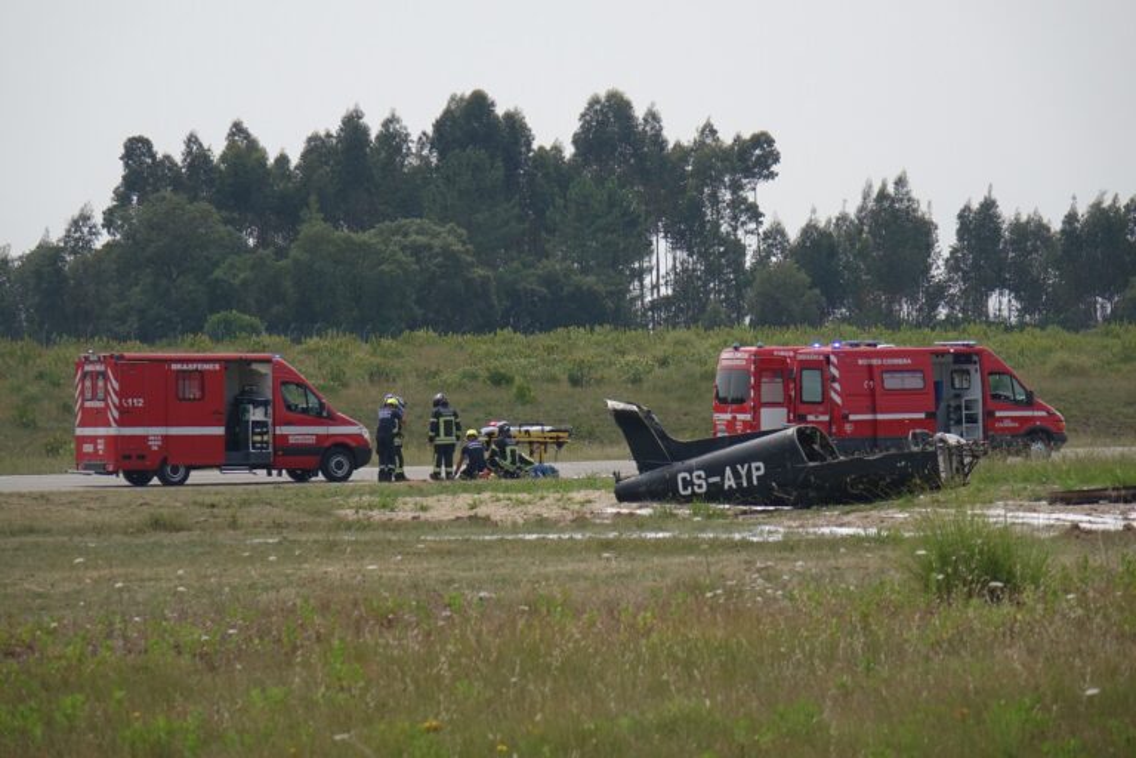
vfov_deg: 6.9
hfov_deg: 10.3
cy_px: 379
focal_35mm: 200
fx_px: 6311
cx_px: 568
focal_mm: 73.19
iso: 125
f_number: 5
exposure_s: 1/800
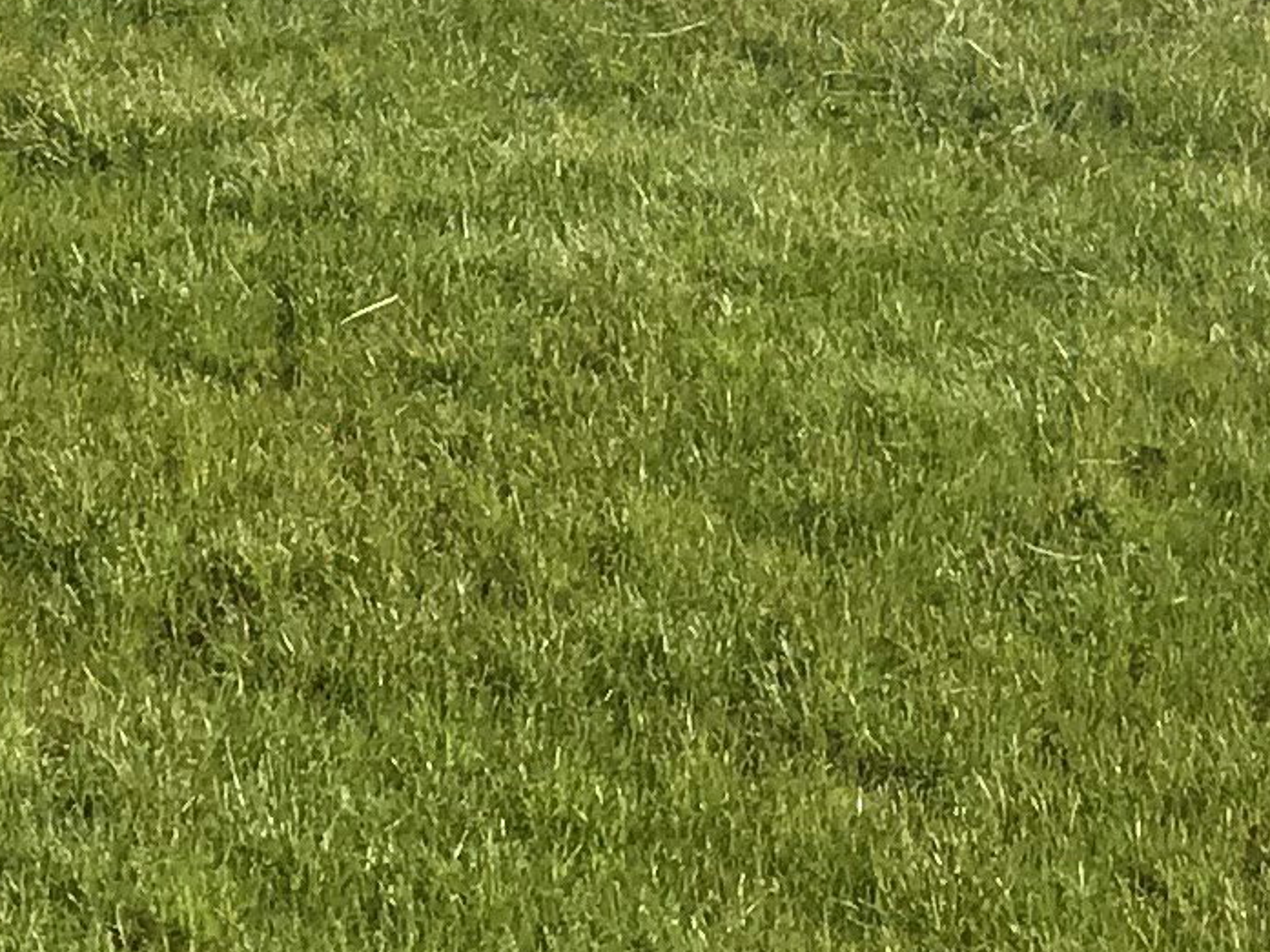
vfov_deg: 8.7
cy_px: -828
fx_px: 5945
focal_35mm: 162
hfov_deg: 12.1
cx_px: 1111
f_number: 1.8
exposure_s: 1/2227
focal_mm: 3.99
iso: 20
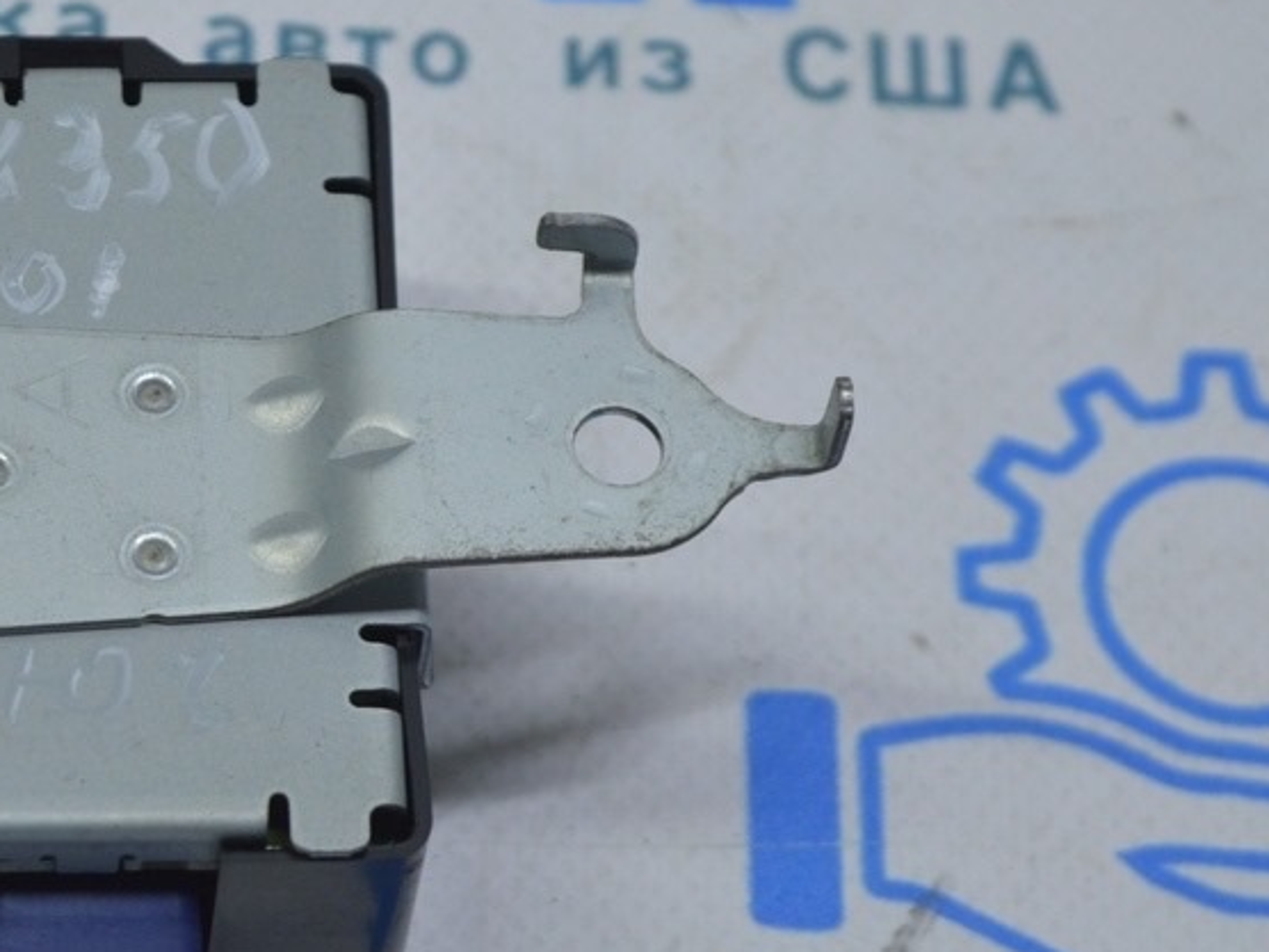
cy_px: 423
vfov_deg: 10.2
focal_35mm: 146
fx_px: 5348
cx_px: 288
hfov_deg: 13.5
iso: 400
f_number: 5.6
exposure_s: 1/50
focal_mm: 55
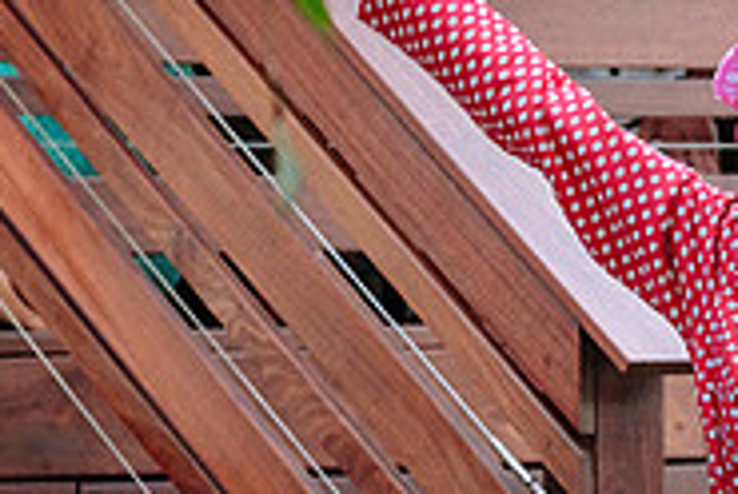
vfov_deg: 3.7
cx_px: 1167
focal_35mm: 371
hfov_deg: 5.5
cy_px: 346
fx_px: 7618
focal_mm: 63.4
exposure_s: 1/250
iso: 1000
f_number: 2.8
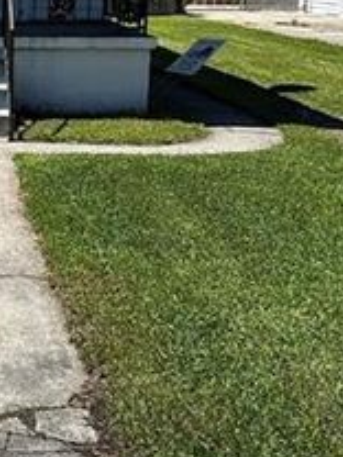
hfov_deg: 17.2
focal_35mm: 77
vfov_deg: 24.7
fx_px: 1017
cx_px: -176
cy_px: 58
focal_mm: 6.86
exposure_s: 1/3717
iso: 80
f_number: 1.78
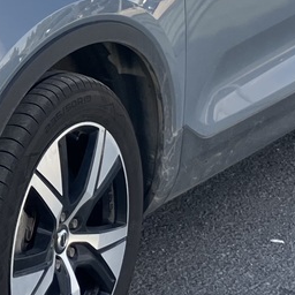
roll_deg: +1.7
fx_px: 1340
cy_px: 68
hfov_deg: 12.2
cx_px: -77
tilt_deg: -9.4
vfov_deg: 12.5
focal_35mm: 139
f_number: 1.8
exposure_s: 1/250
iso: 25
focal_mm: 3.99
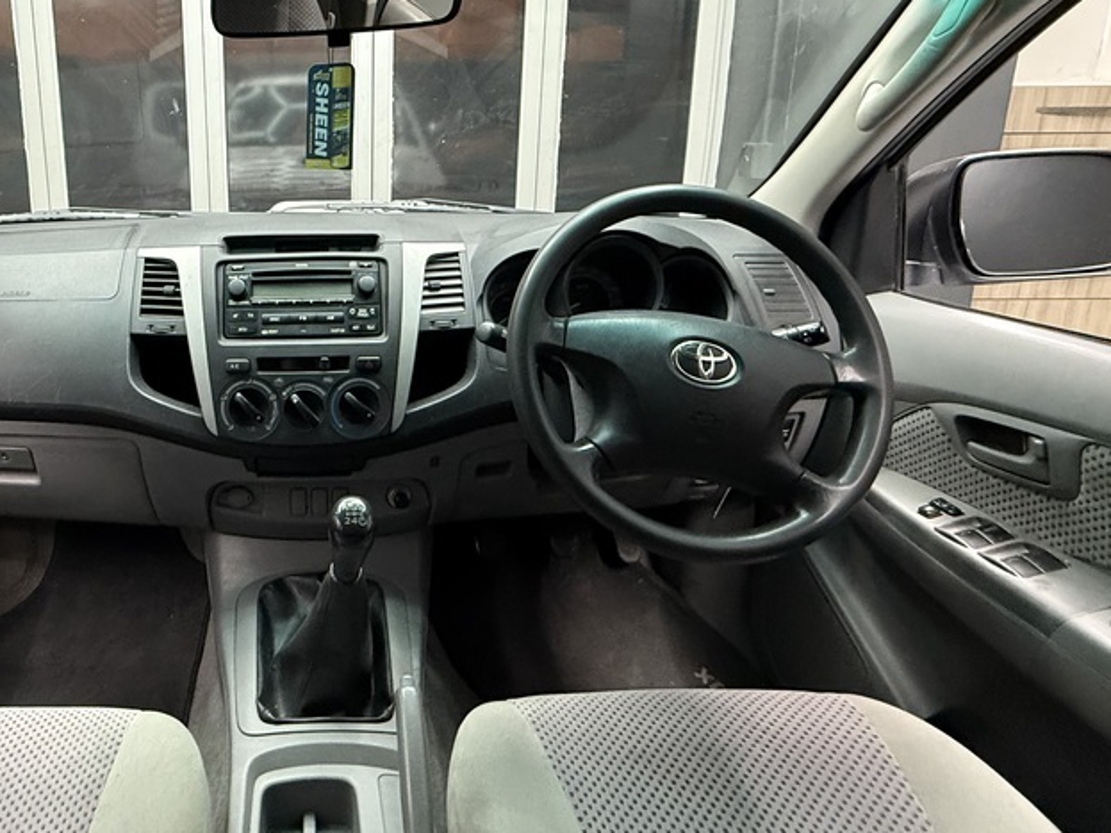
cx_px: 303
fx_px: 738
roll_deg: +0.6
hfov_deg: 69.9
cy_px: 276
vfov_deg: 57.5
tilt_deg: -11.4
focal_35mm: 23
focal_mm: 2.22
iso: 500
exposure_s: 1/50
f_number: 2.2
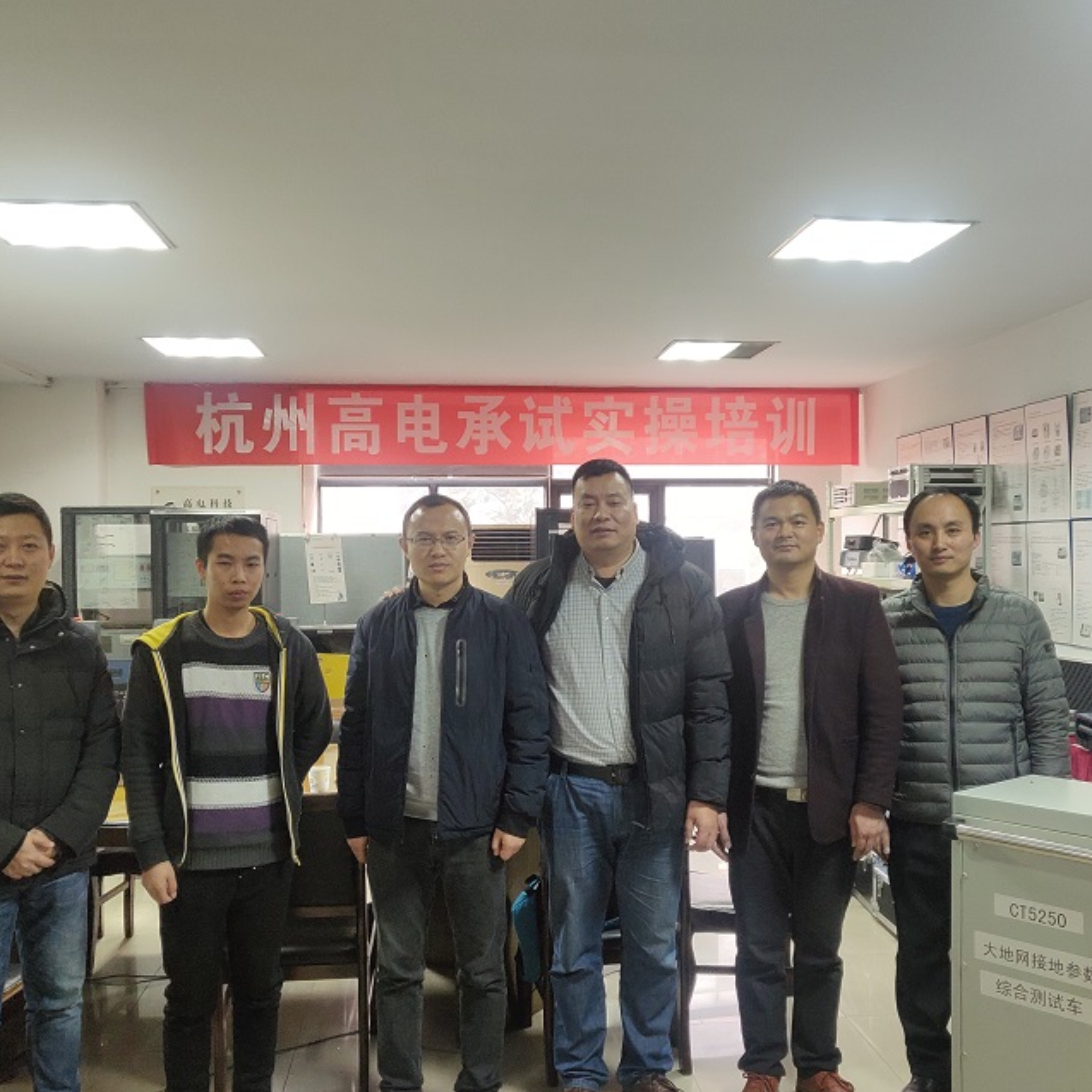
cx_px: 562
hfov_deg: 51.1
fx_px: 1142
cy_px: 588
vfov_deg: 51.1
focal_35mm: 32
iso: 400
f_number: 1.7
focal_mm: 4.25
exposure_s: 1/20
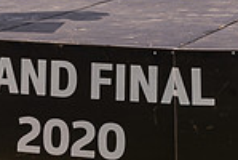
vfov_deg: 7.1
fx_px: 1265
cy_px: -106
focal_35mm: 191
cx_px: 184
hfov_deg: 10.7
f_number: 8
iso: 200
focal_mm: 31
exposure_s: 1/800
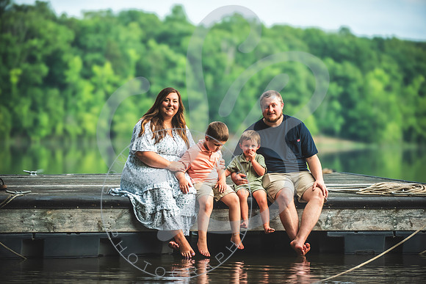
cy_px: 142
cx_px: 214
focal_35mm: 141
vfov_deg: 9.8
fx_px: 1664
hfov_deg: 14.6
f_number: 2.8
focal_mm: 140
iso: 250
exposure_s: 1/800
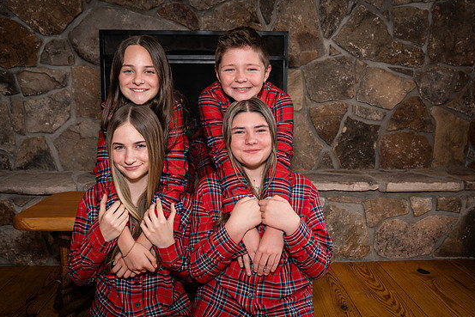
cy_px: 164
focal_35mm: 32
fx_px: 422
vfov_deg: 41.1
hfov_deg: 58.7
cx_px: 234
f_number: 5
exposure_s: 1/160
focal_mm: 30
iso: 500
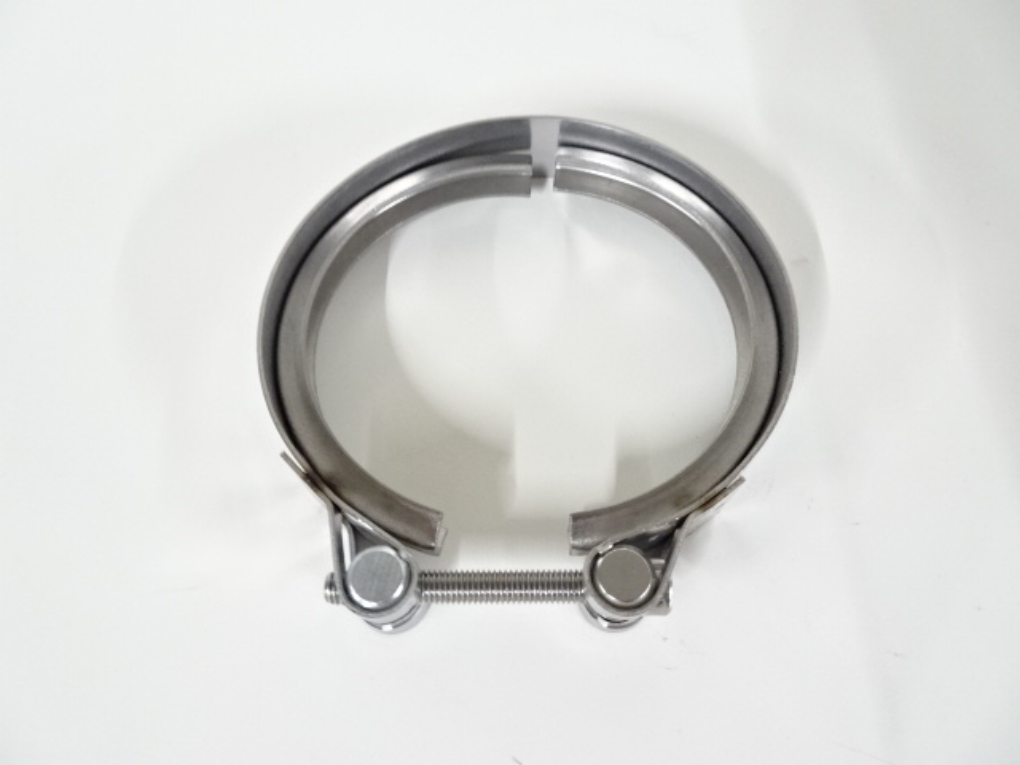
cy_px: 382
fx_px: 707
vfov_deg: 56.8
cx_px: 510
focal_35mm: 24
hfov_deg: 71.6
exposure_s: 1/8
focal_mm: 4.1
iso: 800
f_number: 3.5
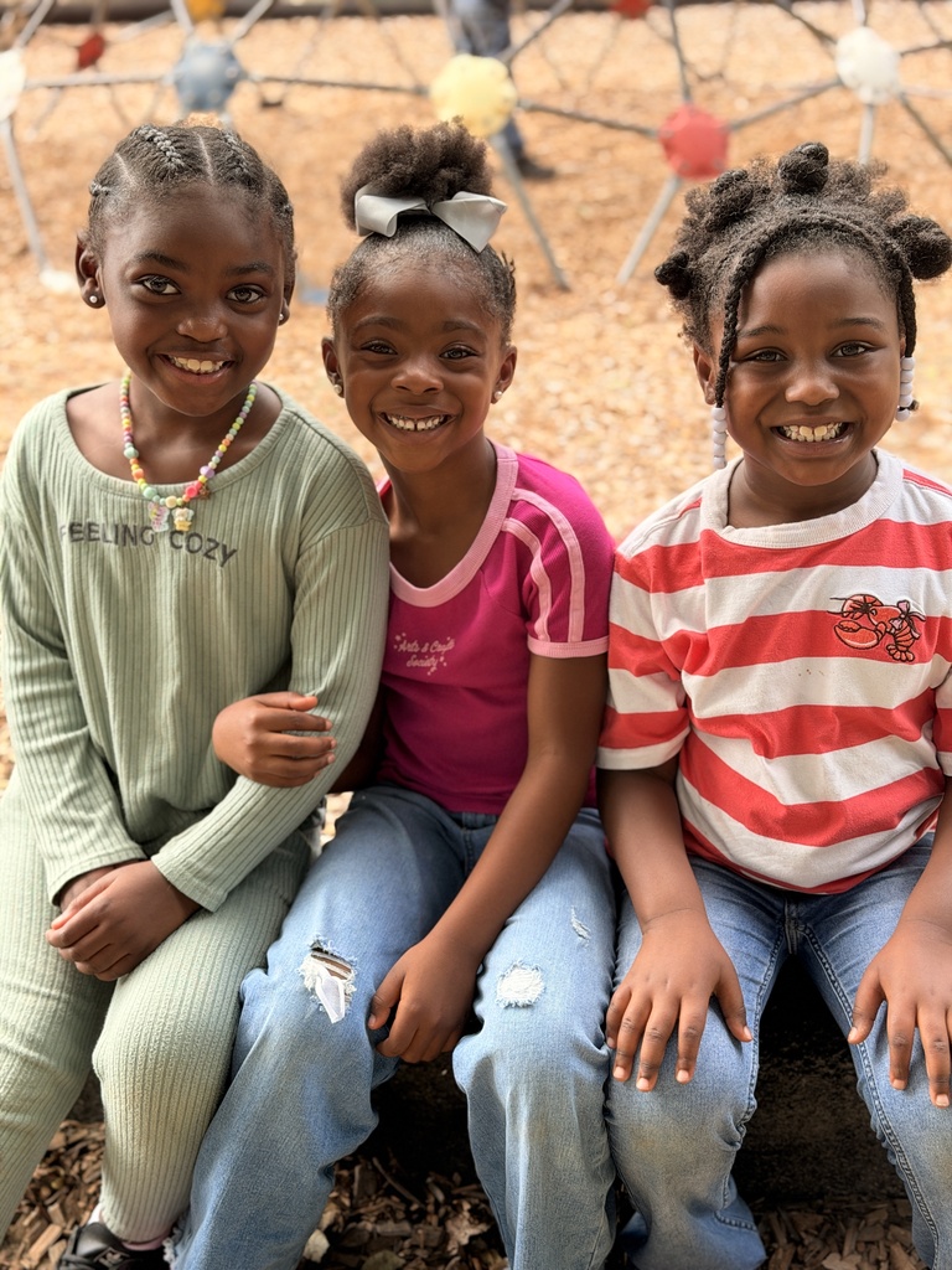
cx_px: 476
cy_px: 635
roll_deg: +1.9
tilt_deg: -21.4
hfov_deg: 30.3
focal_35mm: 48
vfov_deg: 39.7
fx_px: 1760
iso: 80
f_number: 1.78
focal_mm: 6.76
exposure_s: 1/175
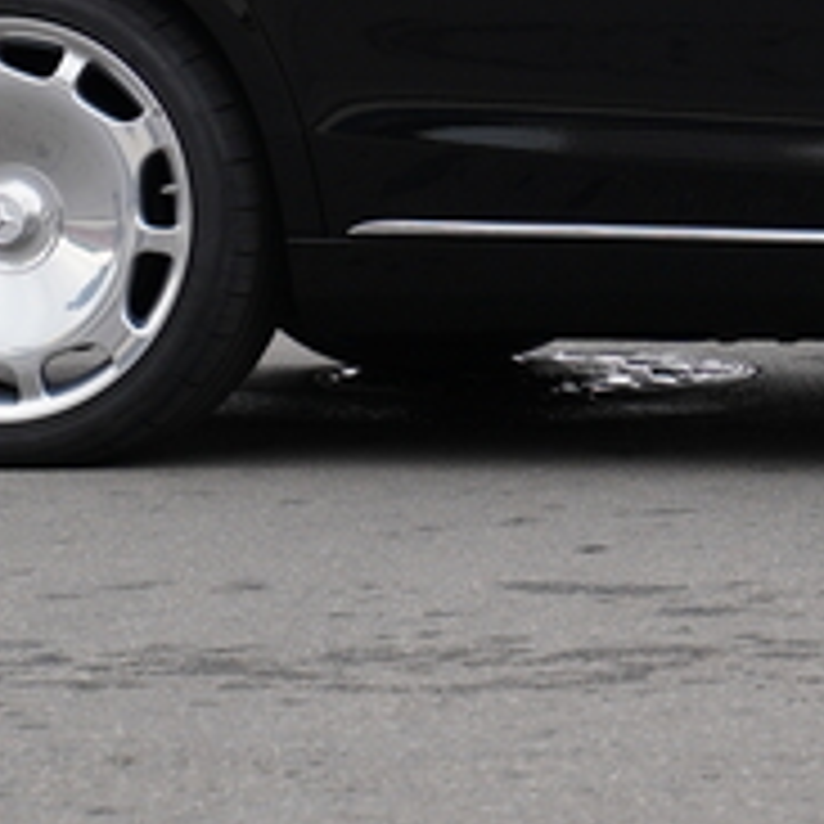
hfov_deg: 5.5
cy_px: -448
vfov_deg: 5.5
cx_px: 1265
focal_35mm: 315
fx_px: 8483
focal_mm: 68
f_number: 5
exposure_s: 1/500
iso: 250
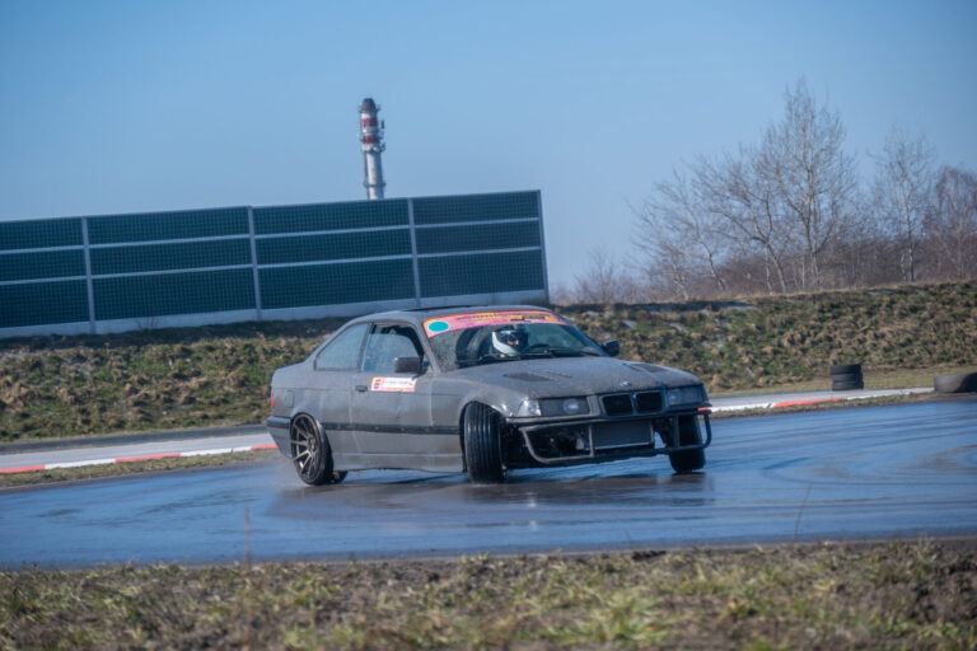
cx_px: 488
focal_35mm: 147
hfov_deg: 14.0
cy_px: 326
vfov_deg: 9.3
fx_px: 3989
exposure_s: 1/640
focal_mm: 98
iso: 100
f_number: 5.6
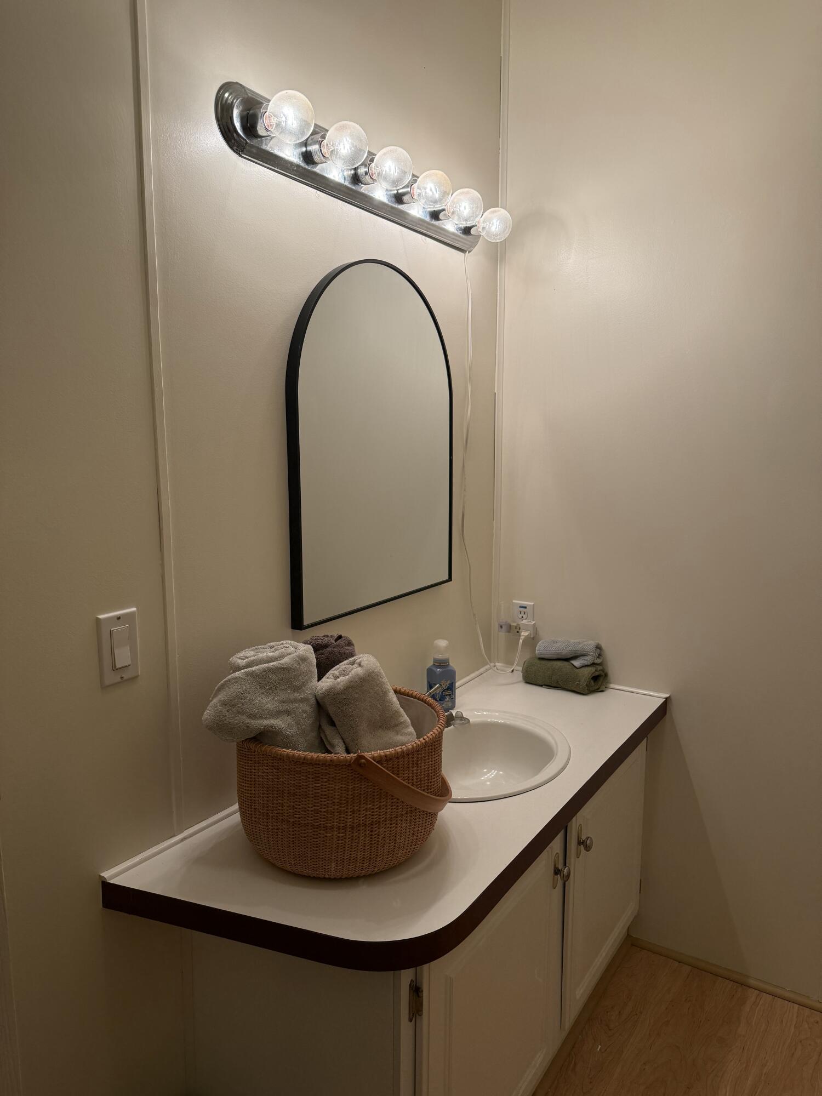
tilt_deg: -8.3
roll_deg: -0.9
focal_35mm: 24
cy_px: 548
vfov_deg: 71.6
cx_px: 411
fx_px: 760
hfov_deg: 56.8
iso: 160
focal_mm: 6.76
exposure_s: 1/224
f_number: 1.78
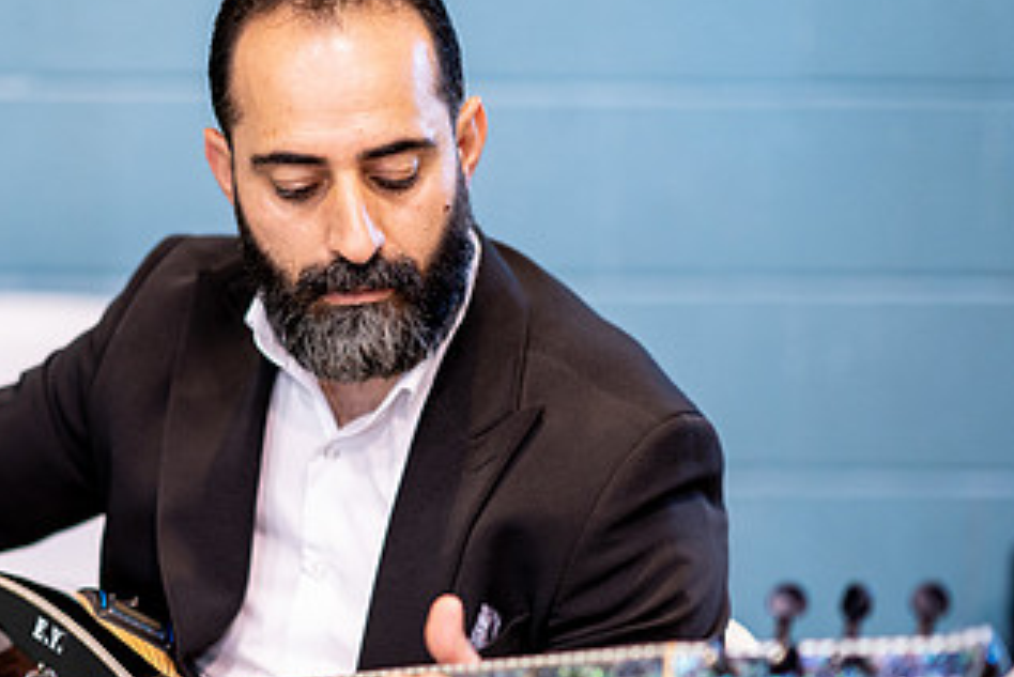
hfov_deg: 13.1
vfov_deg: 8.8
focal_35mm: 156
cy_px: 467
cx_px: 324
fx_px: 4396
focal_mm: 85
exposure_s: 1/200
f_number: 1.4
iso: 640
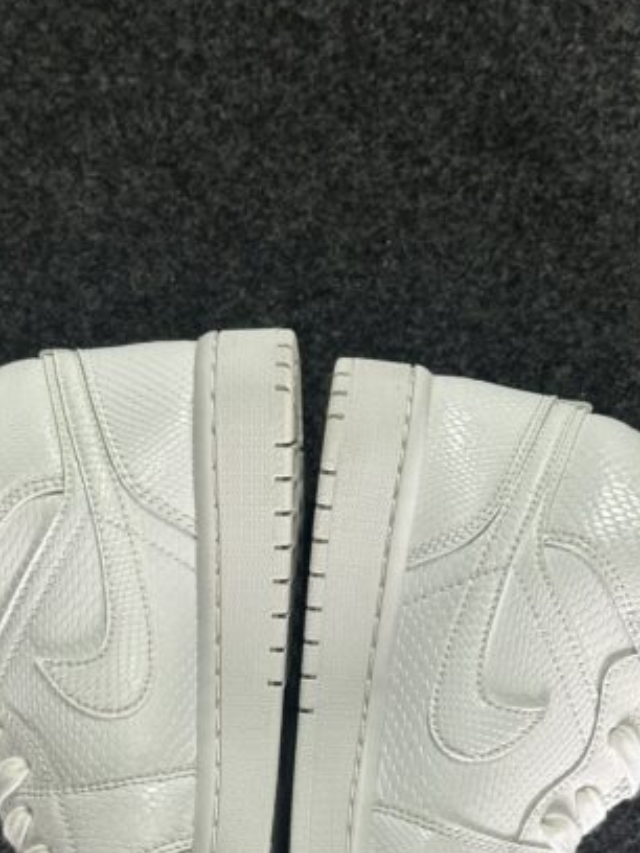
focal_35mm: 94
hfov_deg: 15.7
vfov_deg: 20.3
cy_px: 808
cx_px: 287
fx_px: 2317
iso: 100
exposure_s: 1/50
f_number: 1.78
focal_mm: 6.86
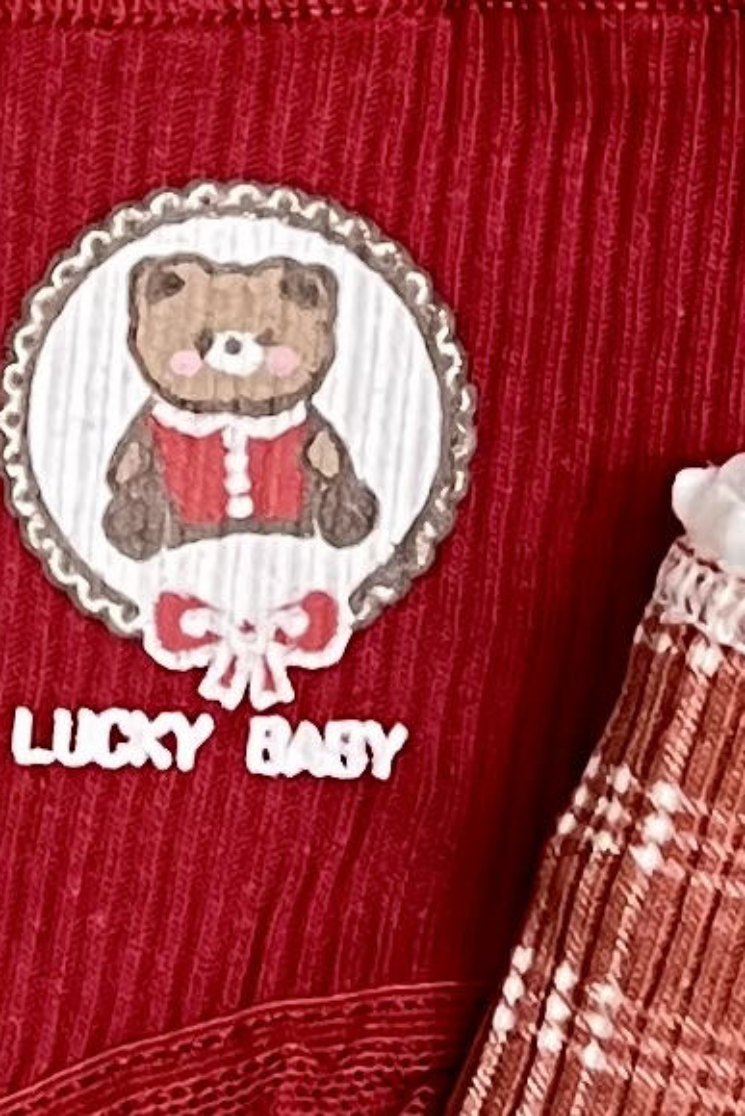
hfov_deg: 7.2
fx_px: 5832
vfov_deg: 10.9
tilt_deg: -80.5
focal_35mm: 188
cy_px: 225
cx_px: -443
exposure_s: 1/50
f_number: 1.6
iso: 125
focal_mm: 5.1
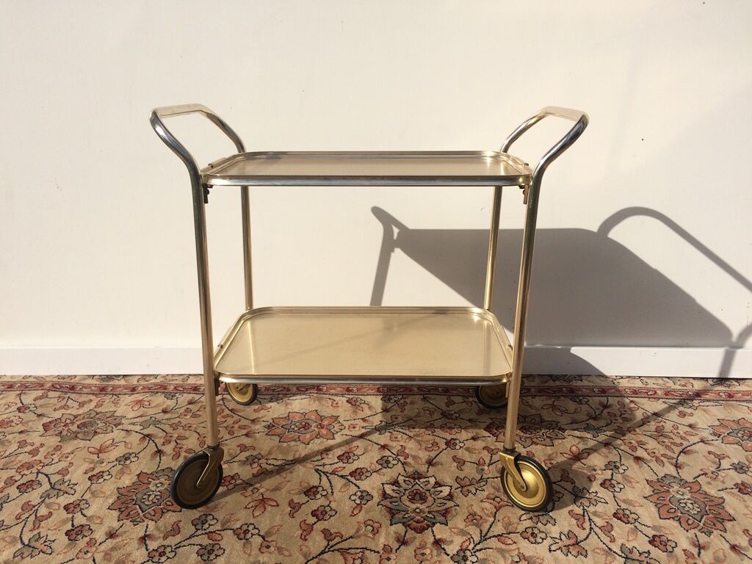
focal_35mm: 29
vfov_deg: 48.2
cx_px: 376
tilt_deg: -18.3
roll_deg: -1.0
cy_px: 282
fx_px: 630
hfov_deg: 61.7
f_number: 2.2
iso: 32
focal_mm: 4.15
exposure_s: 1/5128
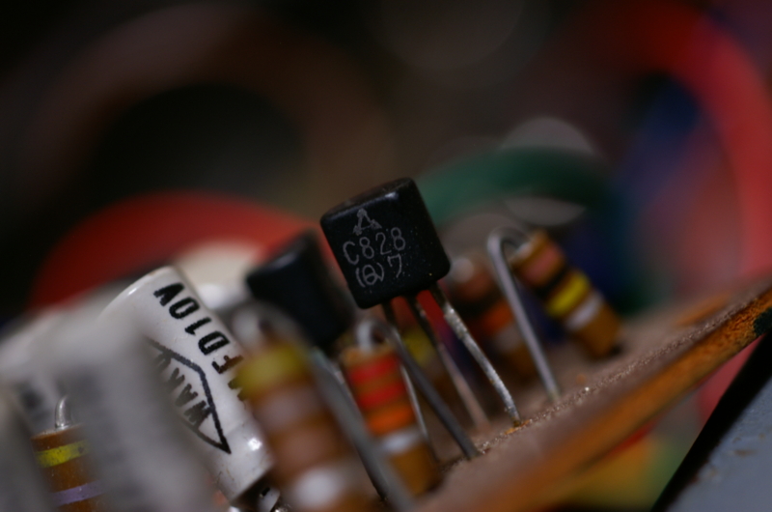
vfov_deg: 18.1
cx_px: 386
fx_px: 1605
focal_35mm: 75
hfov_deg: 27.0
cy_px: 256
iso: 200
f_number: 2.8
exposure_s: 1/5
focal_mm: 50
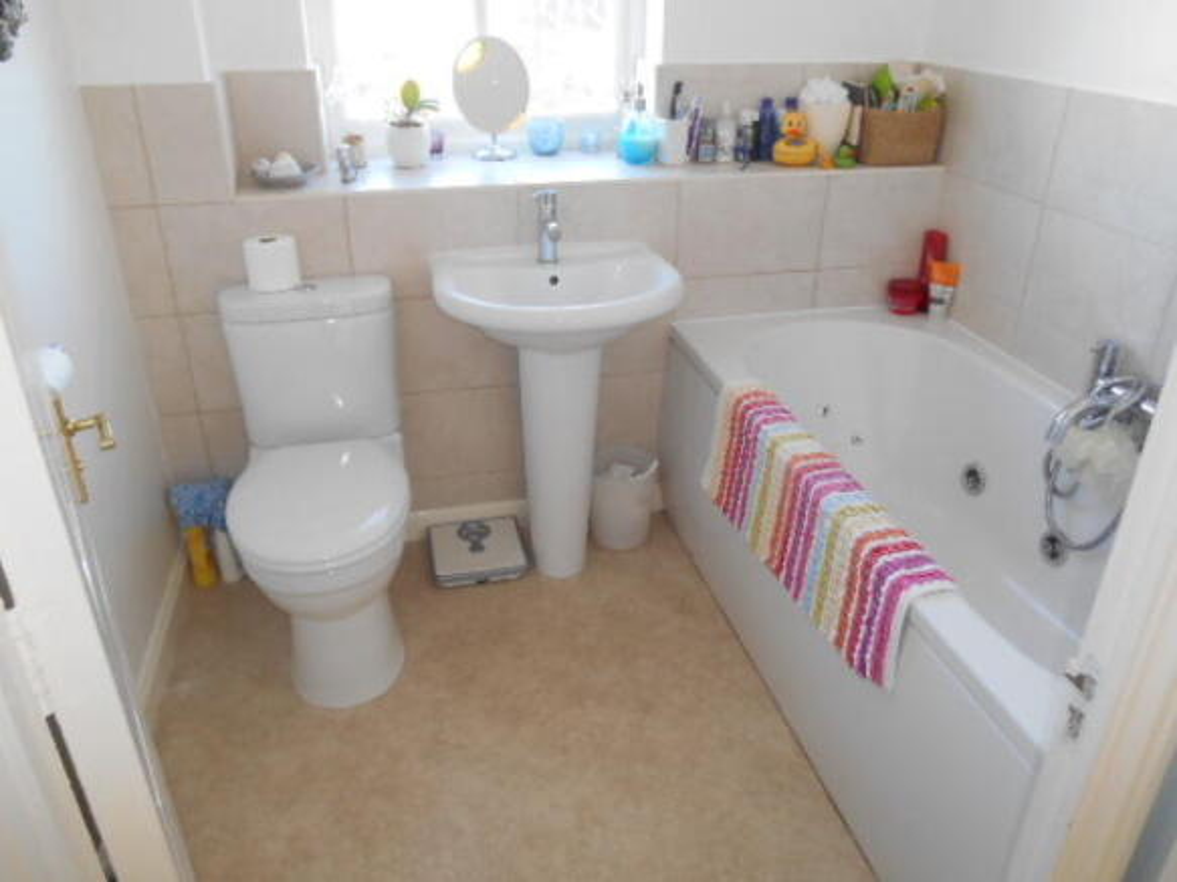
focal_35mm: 26
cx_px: 588
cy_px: 441
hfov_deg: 67.3
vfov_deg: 53.0
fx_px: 884
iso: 160
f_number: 3.4
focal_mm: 4.7
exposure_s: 1/30
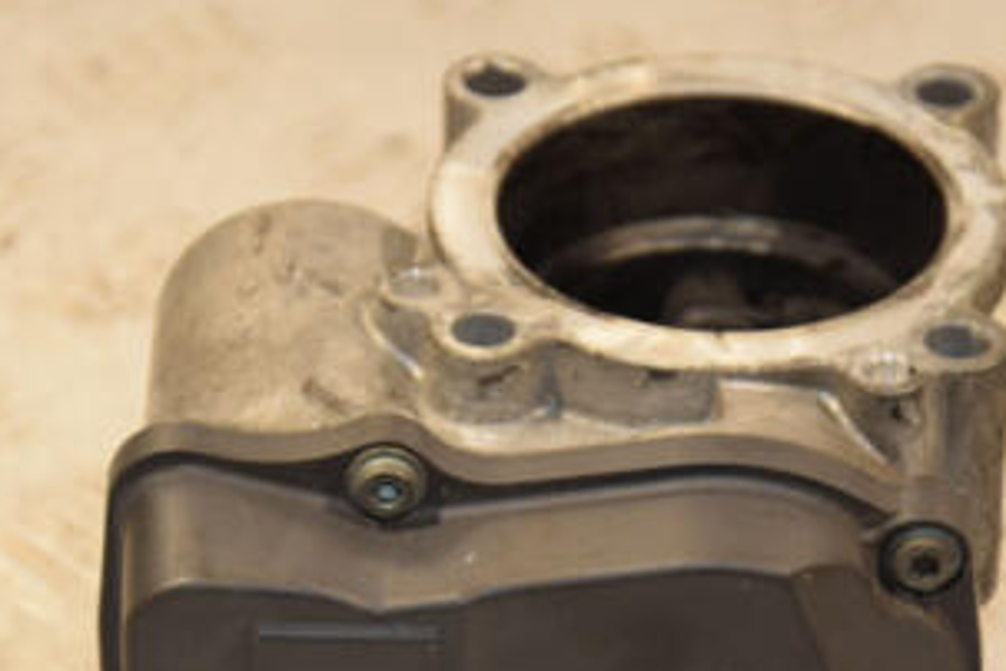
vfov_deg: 4.4
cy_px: 525
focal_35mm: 312
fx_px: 8718
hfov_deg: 6.6
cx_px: 538
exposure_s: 1/160
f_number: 5.6
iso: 800
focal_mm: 105
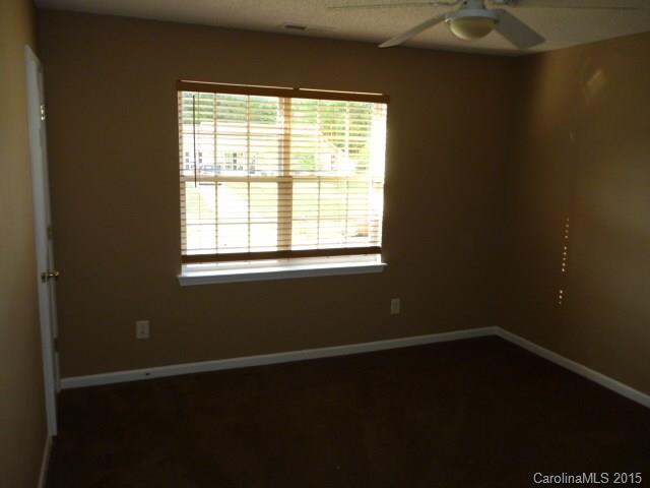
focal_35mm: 28
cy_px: 244
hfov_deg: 63.4
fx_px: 526
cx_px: 325
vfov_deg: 49.7
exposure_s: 1/60
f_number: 3.1
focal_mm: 5
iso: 160
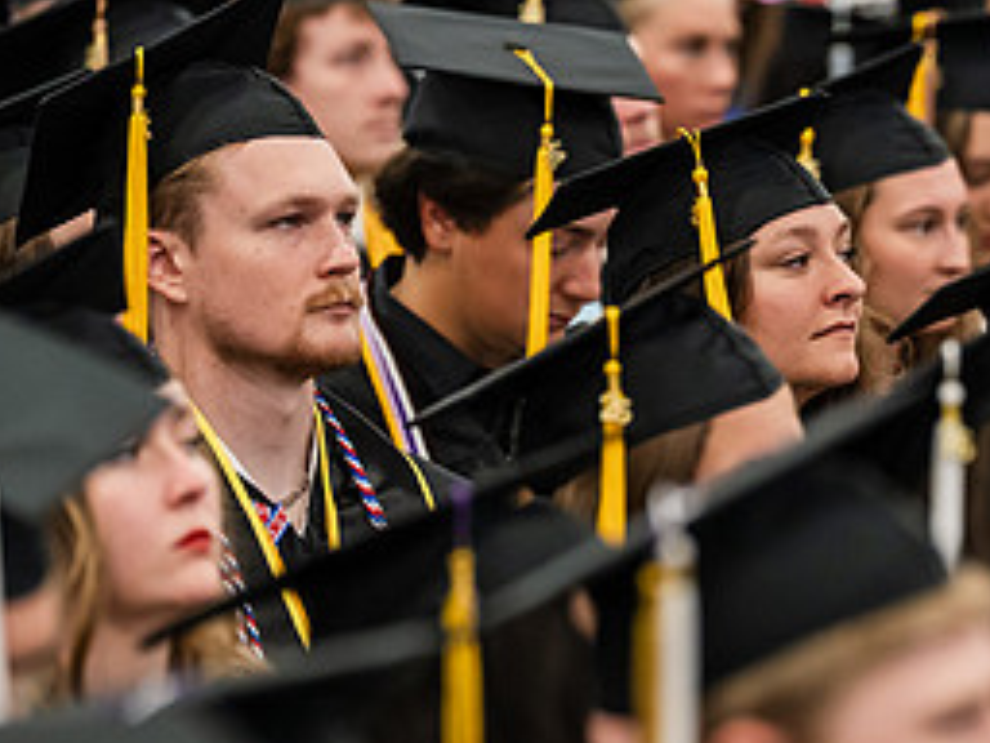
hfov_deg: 4.6
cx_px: 955
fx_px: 12441
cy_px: 312
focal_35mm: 435
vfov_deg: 3.4
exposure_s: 1/200
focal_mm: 200
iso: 4000
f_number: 4
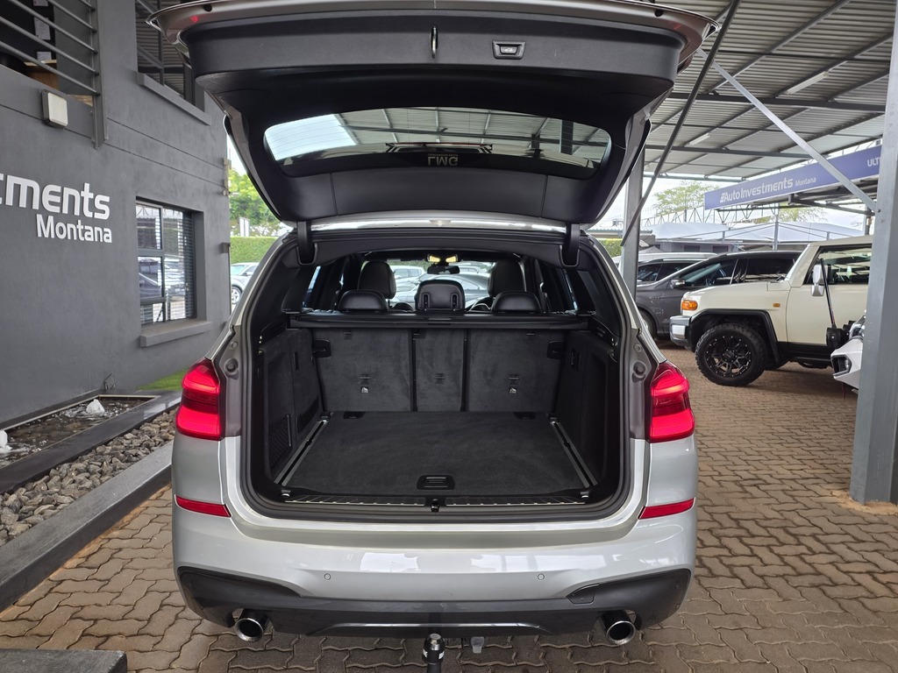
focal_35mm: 23
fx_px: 597
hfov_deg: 73.9
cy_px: 336
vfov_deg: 58.9
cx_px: 449
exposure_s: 1/61
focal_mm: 6.25
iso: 125
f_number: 1.7
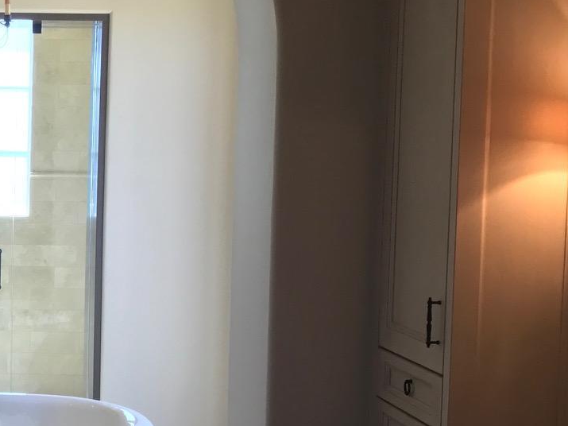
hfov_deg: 23.3
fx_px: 1296
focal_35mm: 79
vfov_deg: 18.6
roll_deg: -1.3
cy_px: 242
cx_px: -54
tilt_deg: -4.4
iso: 40
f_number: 1.8
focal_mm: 3.99
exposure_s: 1/120
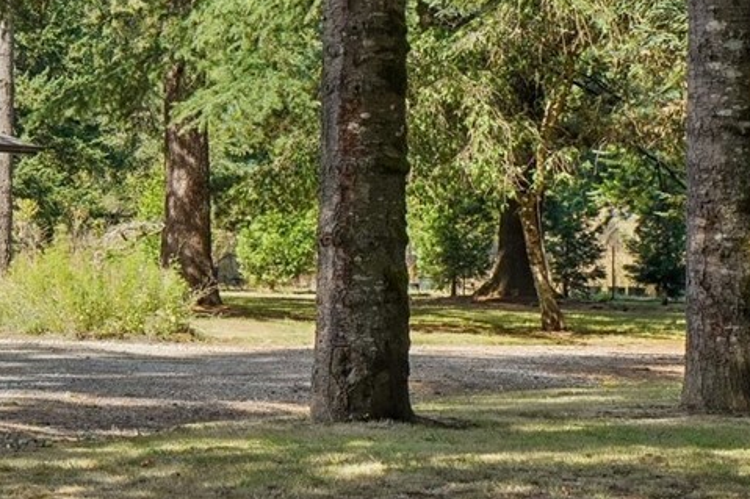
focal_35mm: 124
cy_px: 234
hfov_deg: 14.9
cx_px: -503
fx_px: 2582
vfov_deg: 11.0
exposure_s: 1/250
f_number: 8
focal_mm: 35
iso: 400
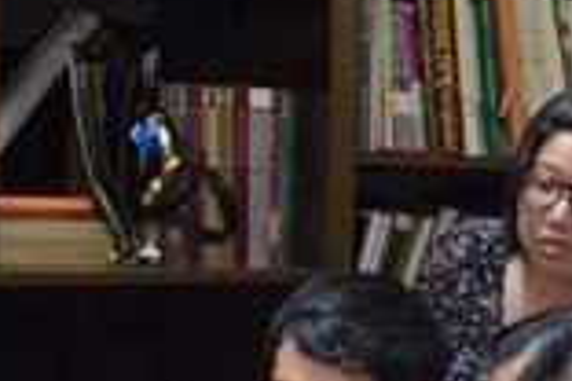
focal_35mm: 111
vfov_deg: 12.0
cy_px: 489
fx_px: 1764
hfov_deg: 16.2
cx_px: 957
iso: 720
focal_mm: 18
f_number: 4
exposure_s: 1/60
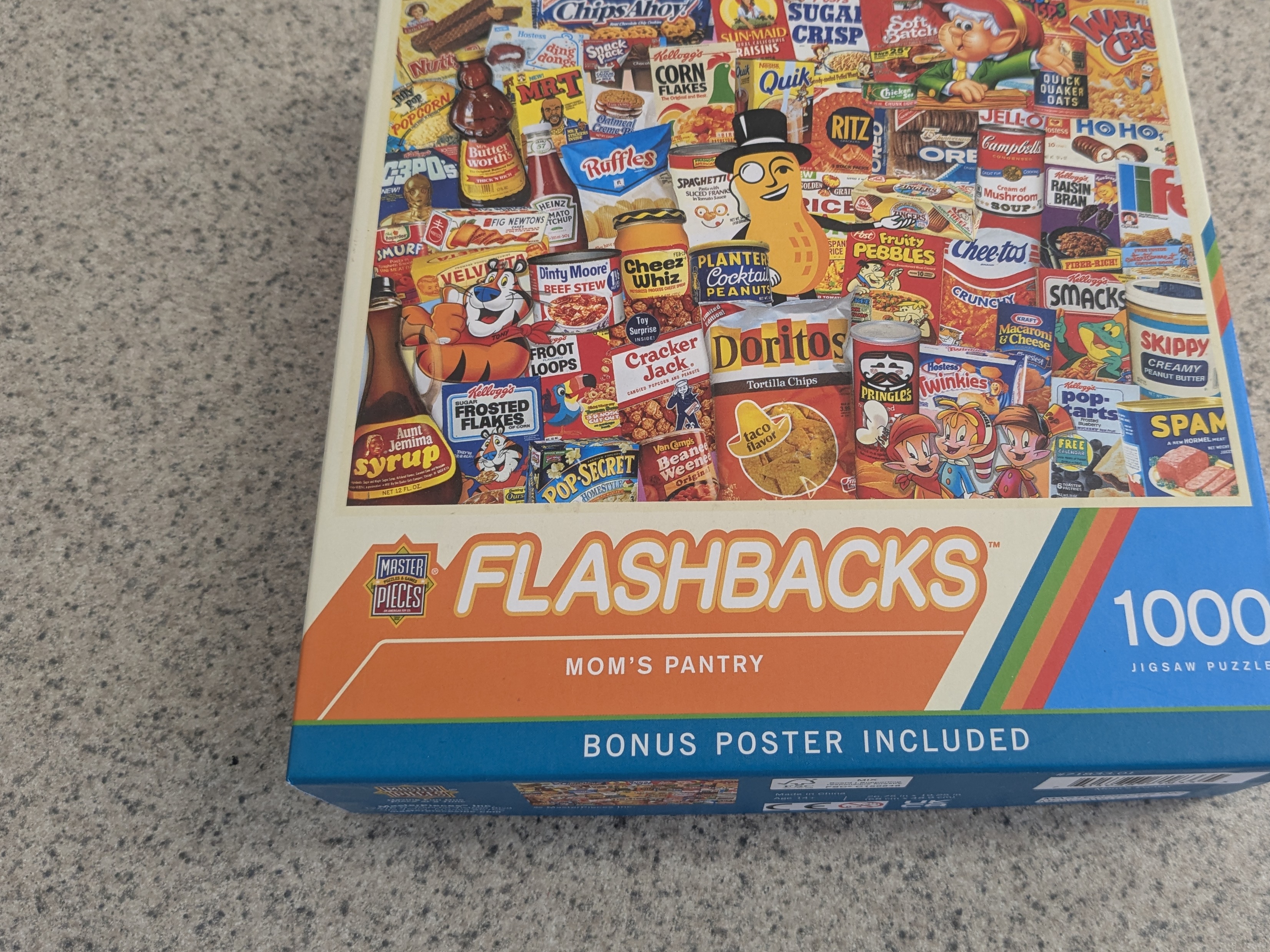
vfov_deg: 42.9
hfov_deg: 55.0
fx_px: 1211
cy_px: 423
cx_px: 751
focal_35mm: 33
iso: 74
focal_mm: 4.38
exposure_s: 1/30
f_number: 1.73
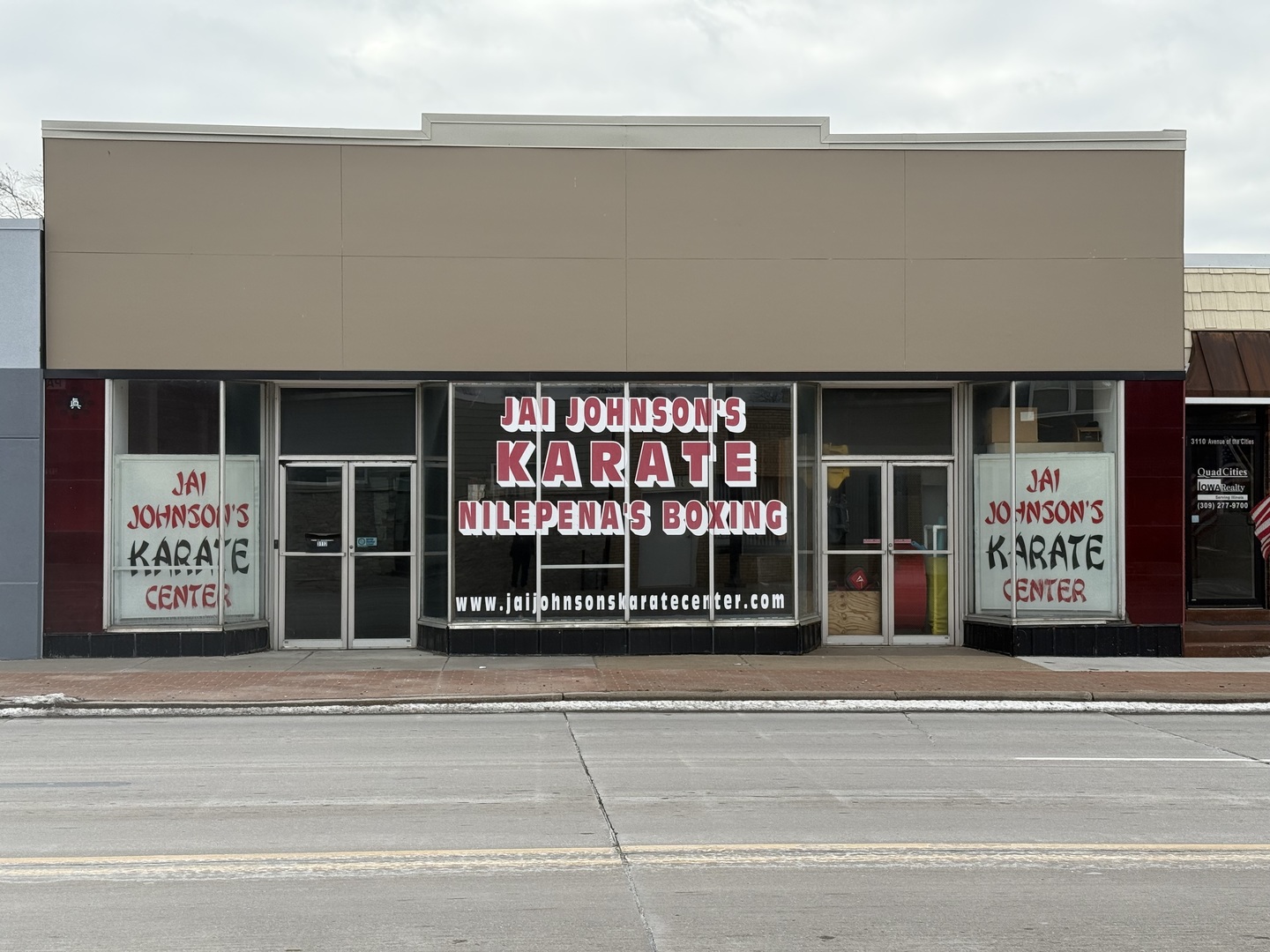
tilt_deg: +1.6
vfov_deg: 30.3
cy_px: 476
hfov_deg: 39.7
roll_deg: -0.1
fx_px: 1761
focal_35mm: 48
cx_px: 635
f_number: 1.78
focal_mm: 6.76
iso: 100
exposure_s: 1/2667
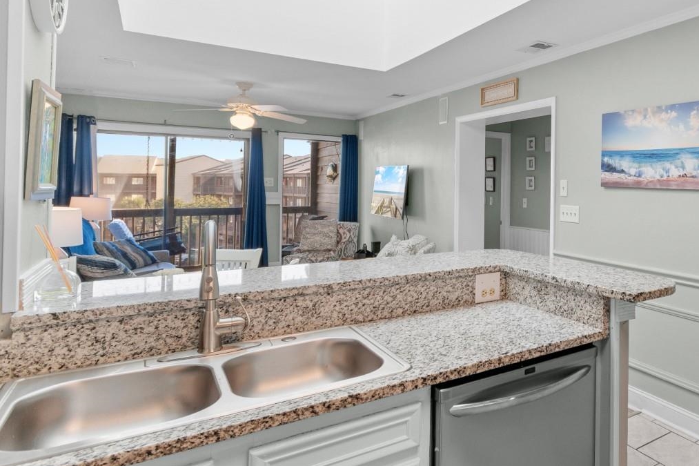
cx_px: 558
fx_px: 466
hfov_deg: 67.0
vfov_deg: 52.7
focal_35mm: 24
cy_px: 184
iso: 100
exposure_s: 1/15
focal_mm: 10
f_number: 4.5
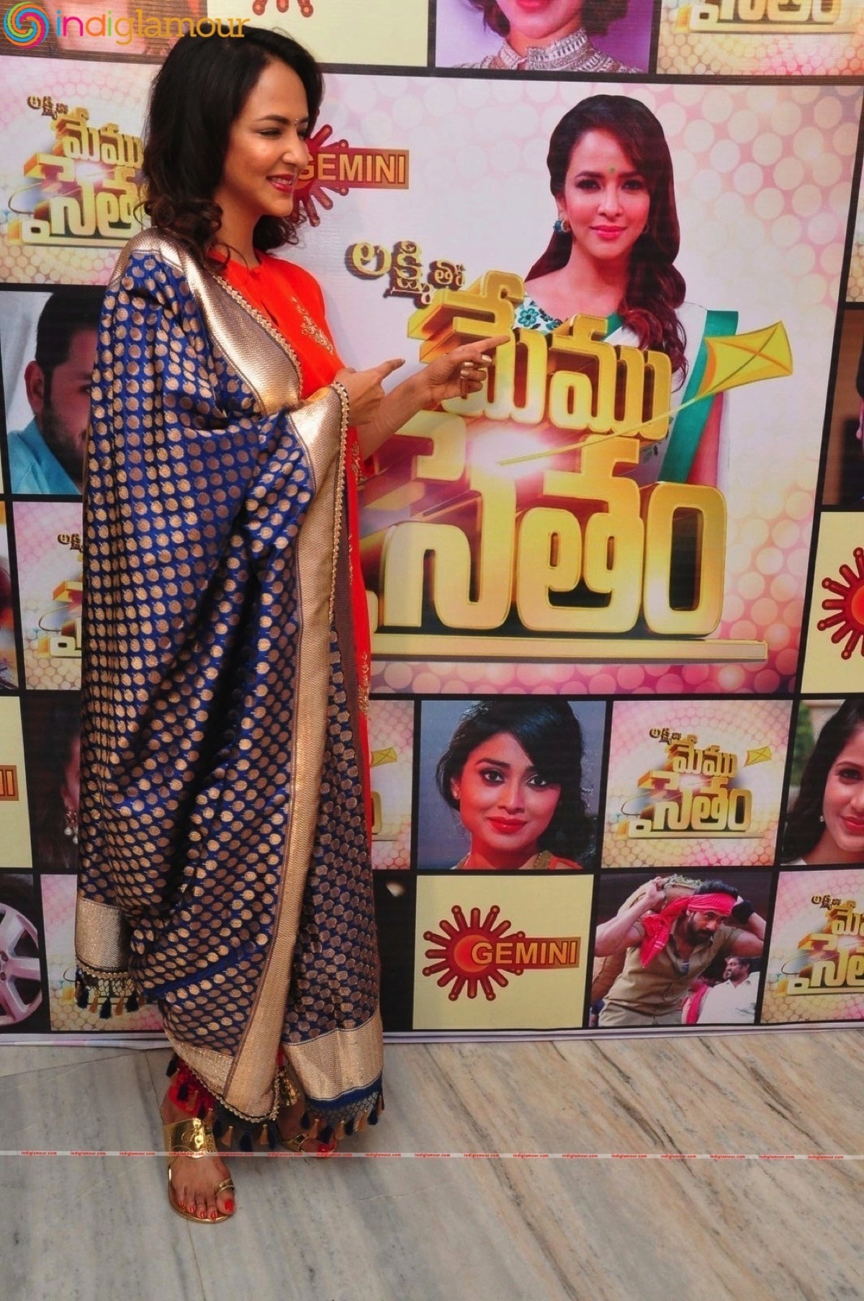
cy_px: 650
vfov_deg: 53.2
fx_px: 1299
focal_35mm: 36
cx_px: 432
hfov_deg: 36.8
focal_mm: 24
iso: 1600
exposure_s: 1/125
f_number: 10
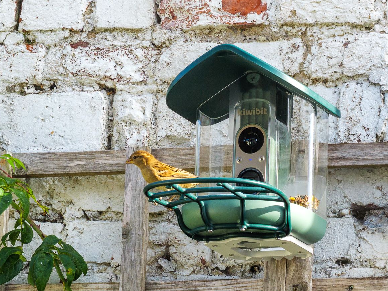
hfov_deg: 6.2
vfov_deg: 4.7
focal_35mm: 317
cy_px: 168
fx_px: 3553
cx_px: 265
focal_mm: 60
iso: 250
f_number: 8
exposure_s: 1/125
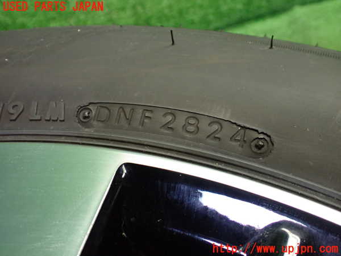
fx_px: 296
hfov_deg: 60.0
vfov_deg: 46.8
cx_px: 170
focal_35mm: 30
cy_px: 128
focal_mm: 5.4
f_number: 2.3
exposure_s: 1/125
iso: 800
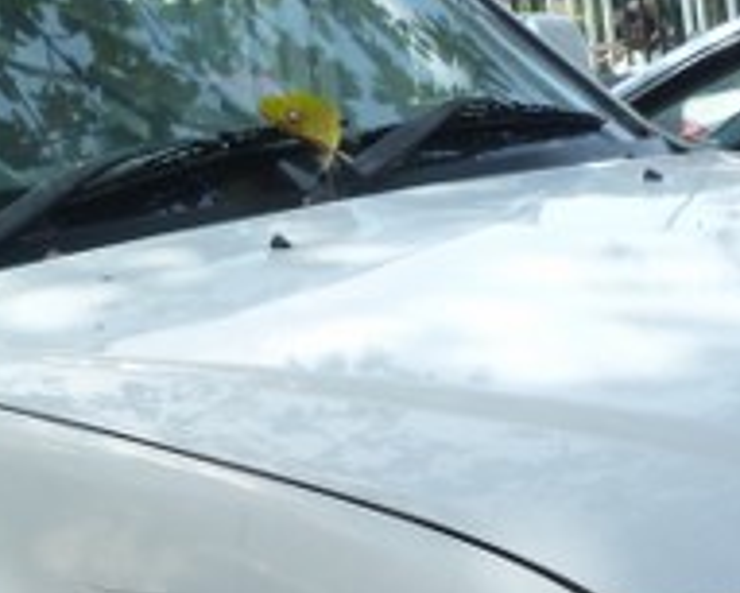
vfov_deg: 14.7
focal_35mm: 102
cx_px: 260
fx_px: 2235
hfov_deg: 18.8
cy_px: 686
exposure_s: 1/125
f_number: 4
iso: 125
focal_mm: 4.5
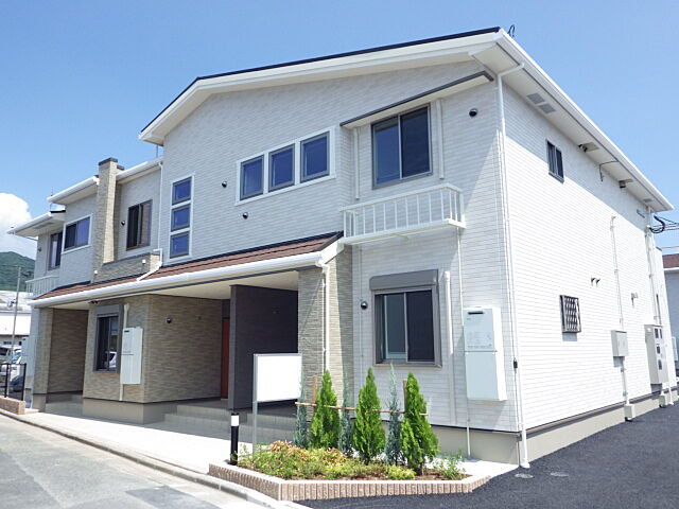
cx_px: 340
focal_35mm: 27
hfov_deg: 65.3
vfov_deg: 51.4
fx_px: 530
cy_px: 254
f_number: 3.2
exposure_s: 1/800
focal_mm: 4.9
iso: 100
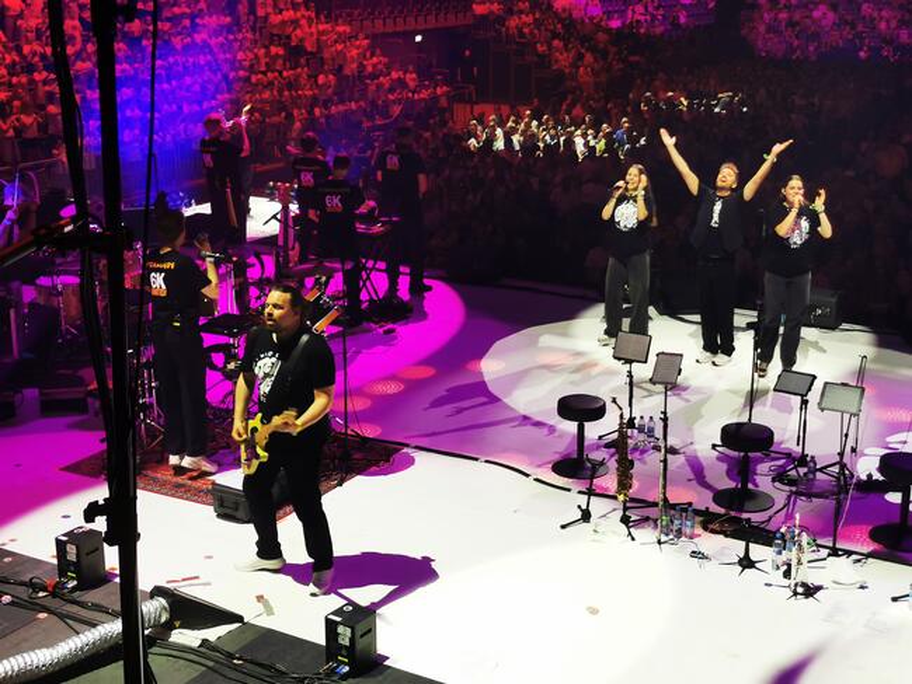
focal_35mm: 52
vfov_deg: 28.1
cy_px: 342
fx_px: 1371
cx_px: 456
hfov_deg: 36.8
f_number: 1.8
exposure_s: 1/100
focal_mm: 5.58
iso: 125
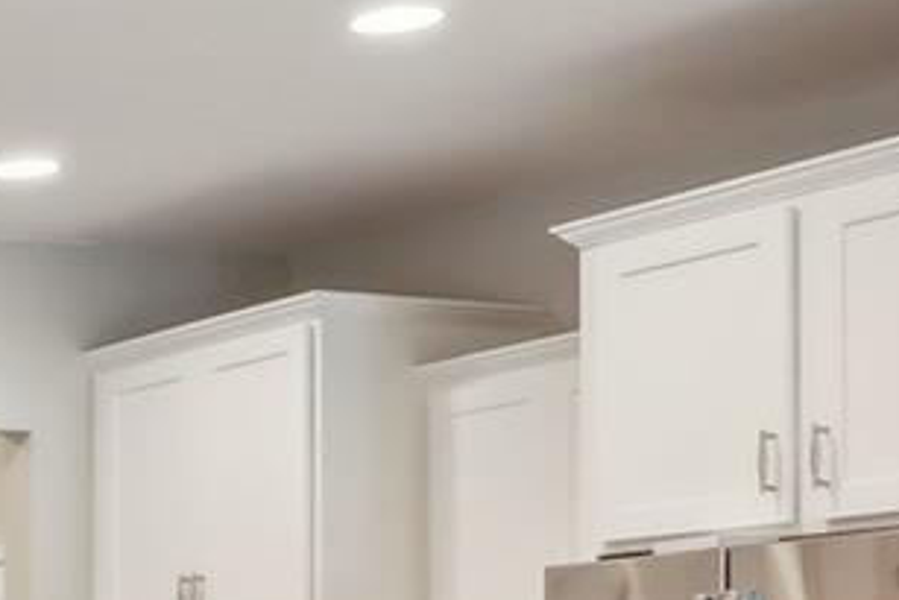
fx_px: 2498
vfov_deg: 13.3
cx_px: -674
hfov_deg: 17.1
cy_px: 765
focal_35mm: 100
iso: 400
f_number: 8
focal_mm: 10
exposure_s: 1/6
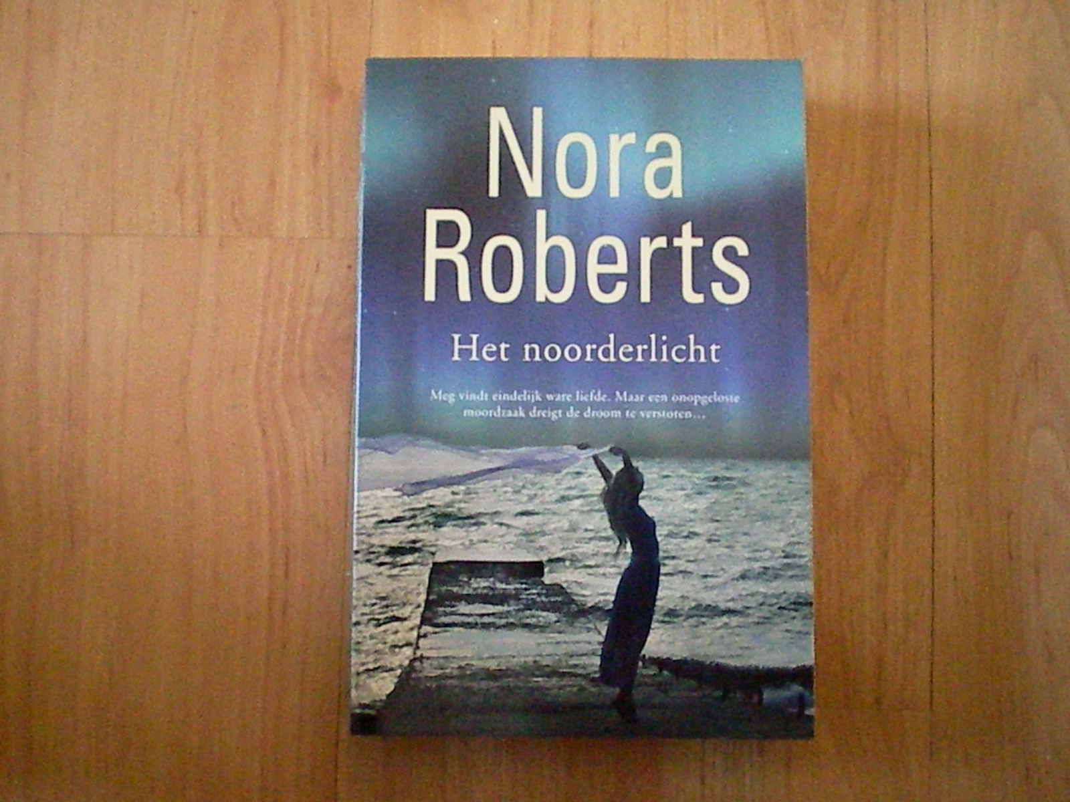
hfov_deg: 49.0
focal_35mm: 38
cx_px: 535
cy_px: 401
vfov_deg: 37.7
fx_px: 1175
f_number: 3.1
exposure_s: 1/56.7
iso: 1800
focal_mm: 6.3
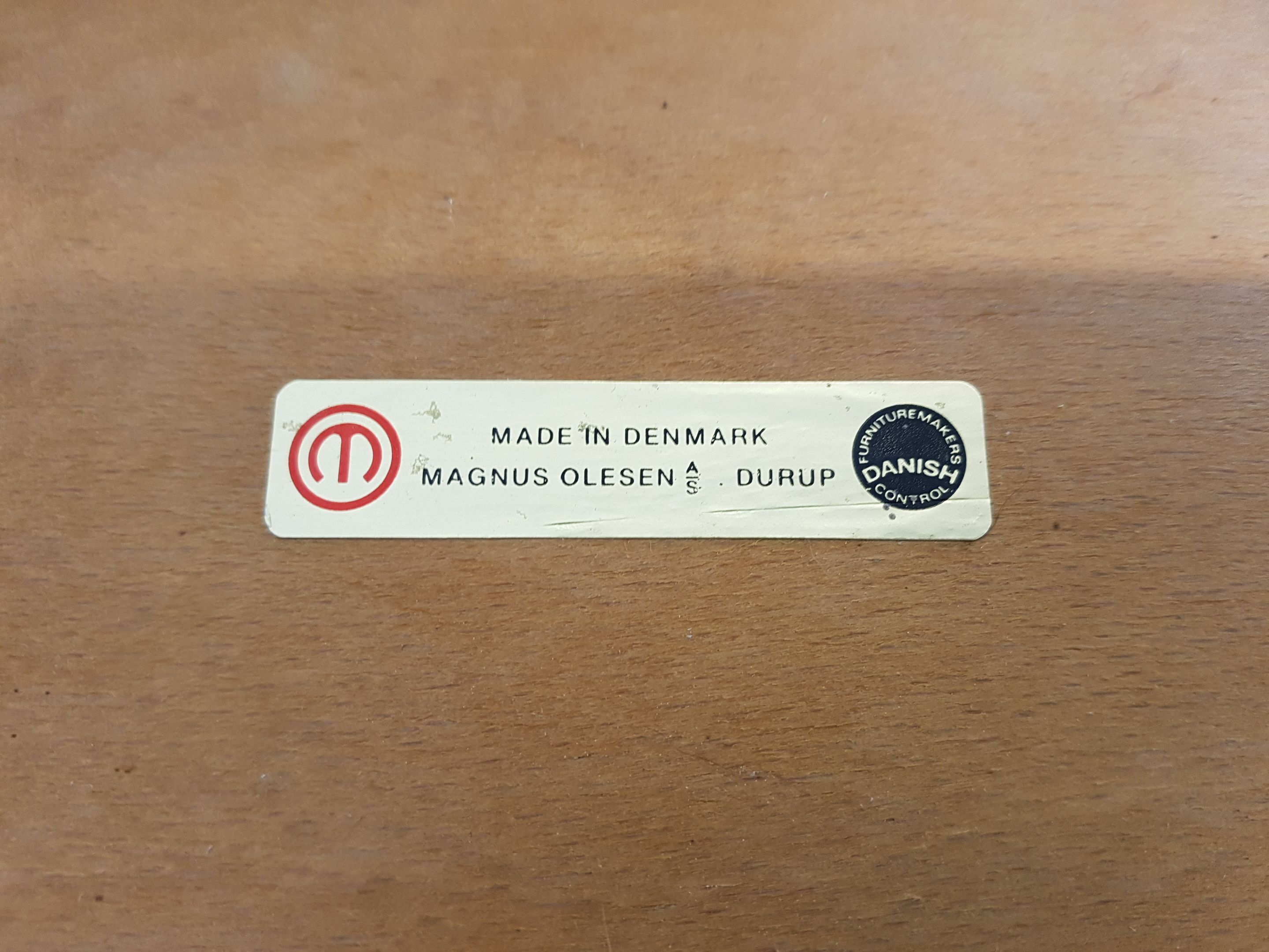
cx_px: 634
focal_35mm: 26
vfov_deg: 53.1
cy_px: 476
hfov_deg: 67.3
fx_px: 953
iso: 160
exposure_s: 1/33
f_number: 1.7
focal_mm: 4.2
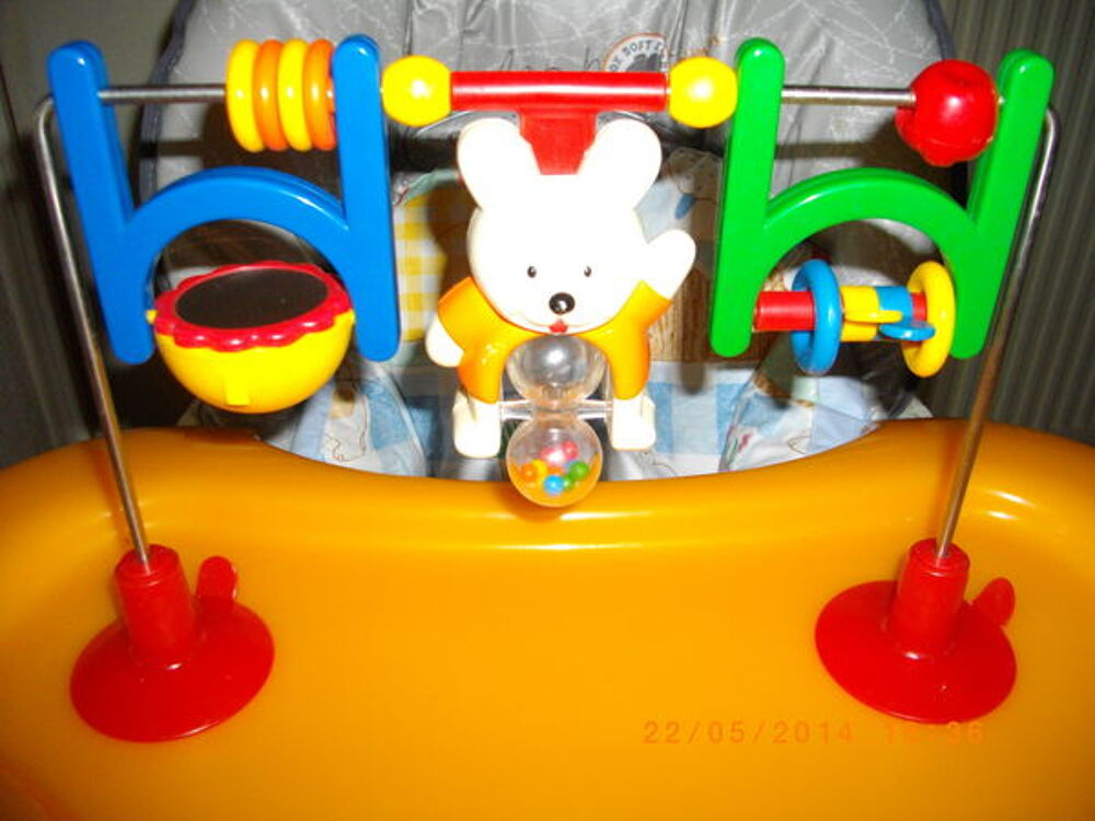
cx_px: 548
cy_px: 410
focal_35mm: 32
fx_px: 1012
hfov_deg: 56.8
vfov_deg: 44.2
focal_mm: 5.7
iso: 200
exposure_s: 1/50
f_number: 2.9
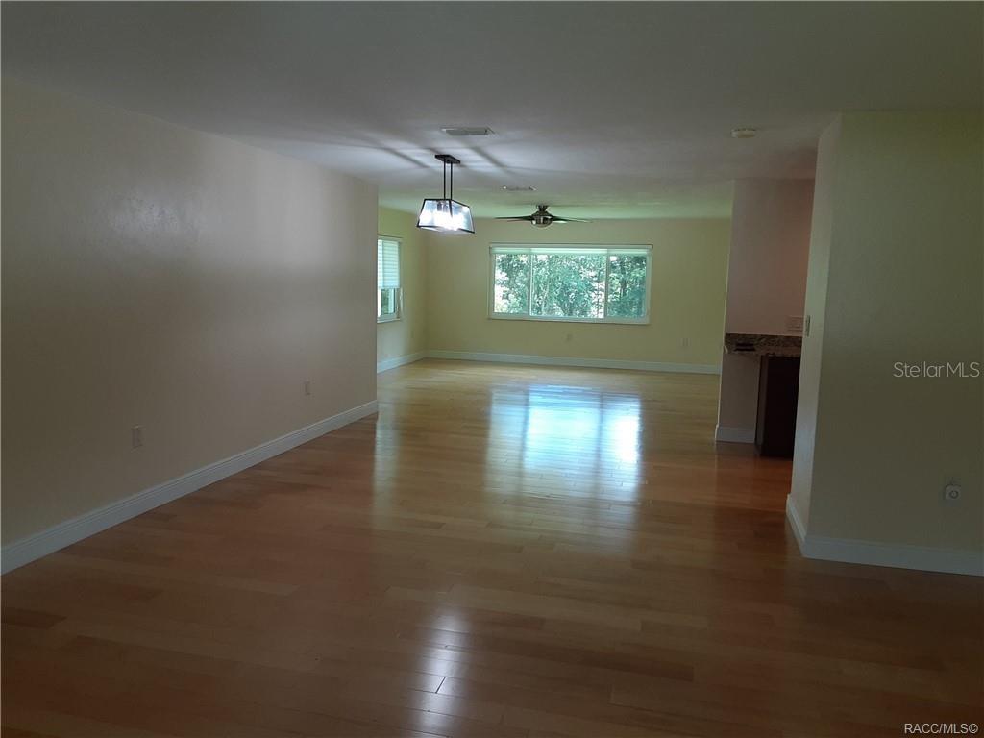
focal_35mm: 27
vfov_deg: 51.4
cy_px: 369
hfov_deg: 65.3
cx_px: 492
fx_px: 768
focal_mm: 2.91
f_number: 1.9
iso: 80
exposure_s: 1/60
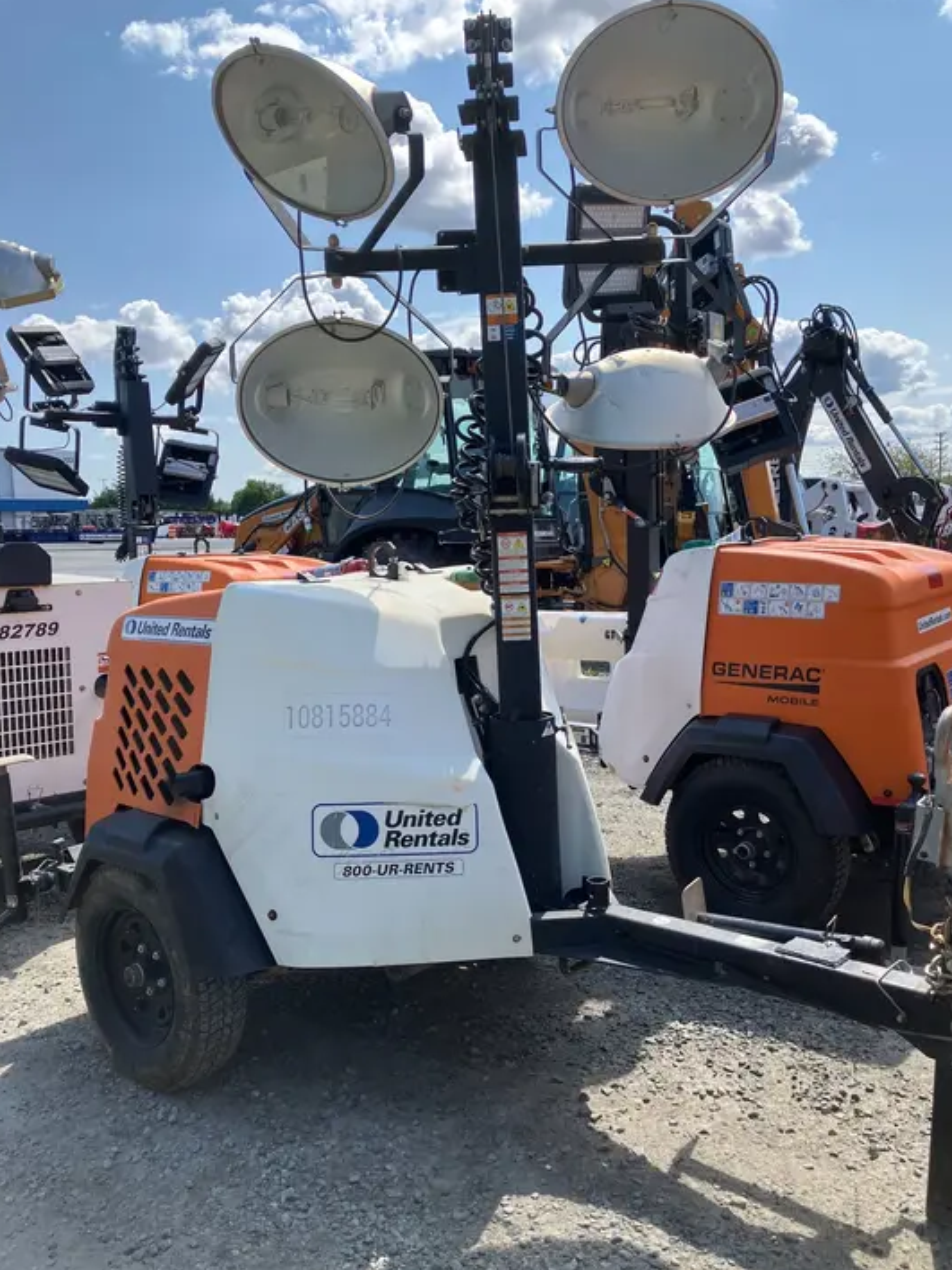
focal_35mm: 29
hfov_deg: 48.2
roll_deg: +2.0
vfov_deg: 61.7
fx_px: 1063
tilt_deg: -3.8
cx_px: 475
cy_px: 652
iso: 32
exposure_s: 1/1130
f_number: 1.8
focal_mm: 3.99
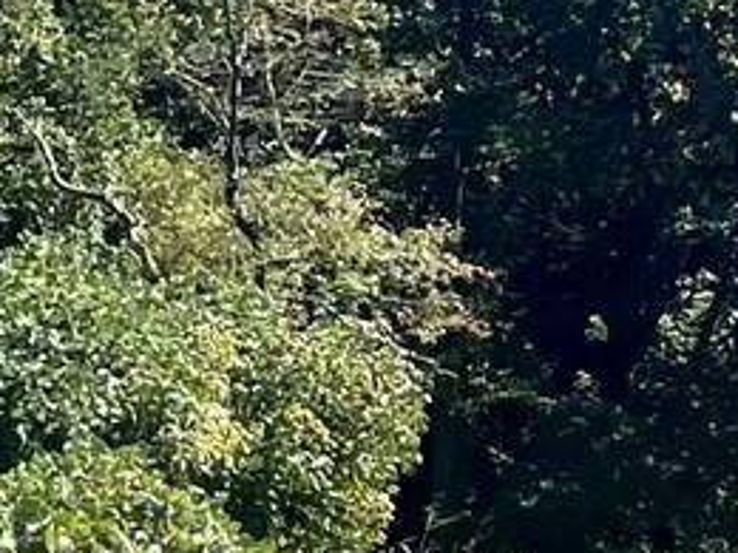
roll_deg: +1.5
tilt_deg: -9.9
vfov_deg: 7.2
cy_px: 664
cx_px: -914
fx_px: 4371
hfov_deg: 8.9
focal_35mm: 205
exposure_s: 1/2092
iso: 32
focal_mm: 4.2
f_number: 1.6
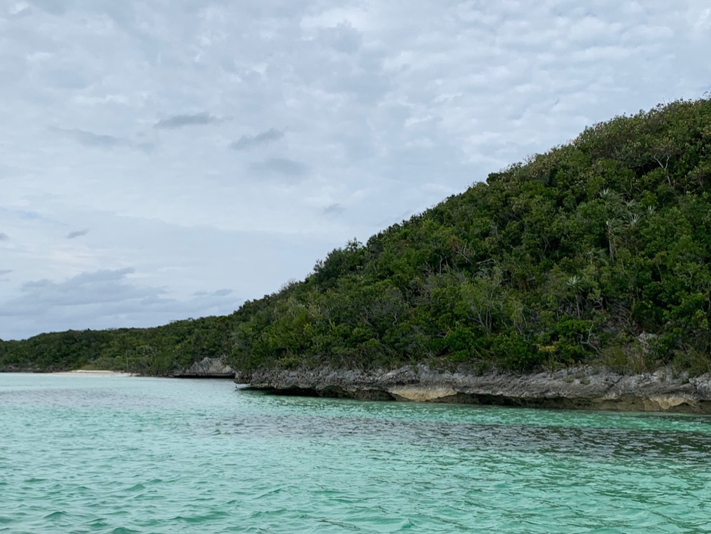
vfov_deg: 29.5
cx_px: 294
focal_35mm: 49
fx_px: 1007
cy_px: 356
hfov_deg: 38.8
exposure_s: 1/2114
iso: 25
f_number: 1.8
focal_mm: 4.25
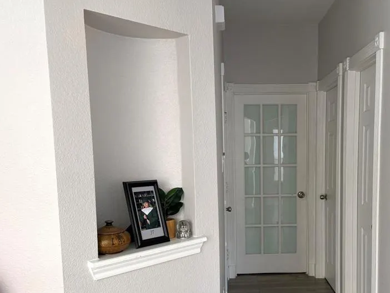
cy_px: 184
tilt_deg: -4.6
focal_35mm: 35
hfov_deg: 51.7
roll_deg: +1.0
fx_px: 394
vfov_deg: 40.4
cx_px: 258
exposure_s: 1/98
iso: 200
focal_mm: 6.76
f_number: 1.78
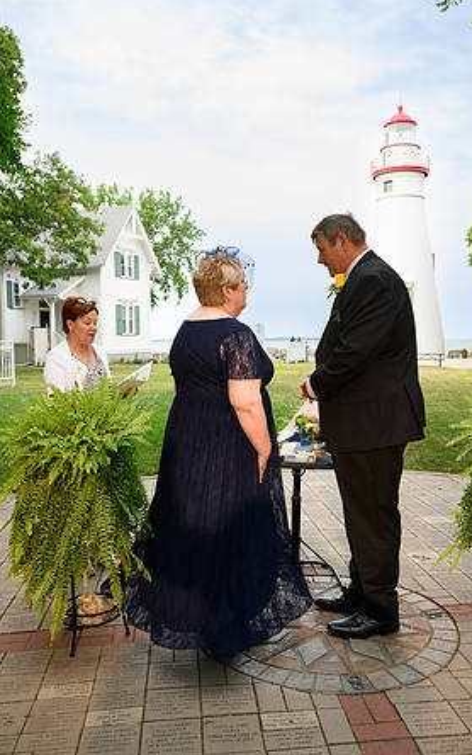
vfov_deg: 59.6
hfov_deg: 39.5
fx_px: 658
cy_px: 378
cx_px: 253
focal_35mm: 32
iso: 500
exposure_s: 1/200
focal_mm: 31
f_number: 6.3
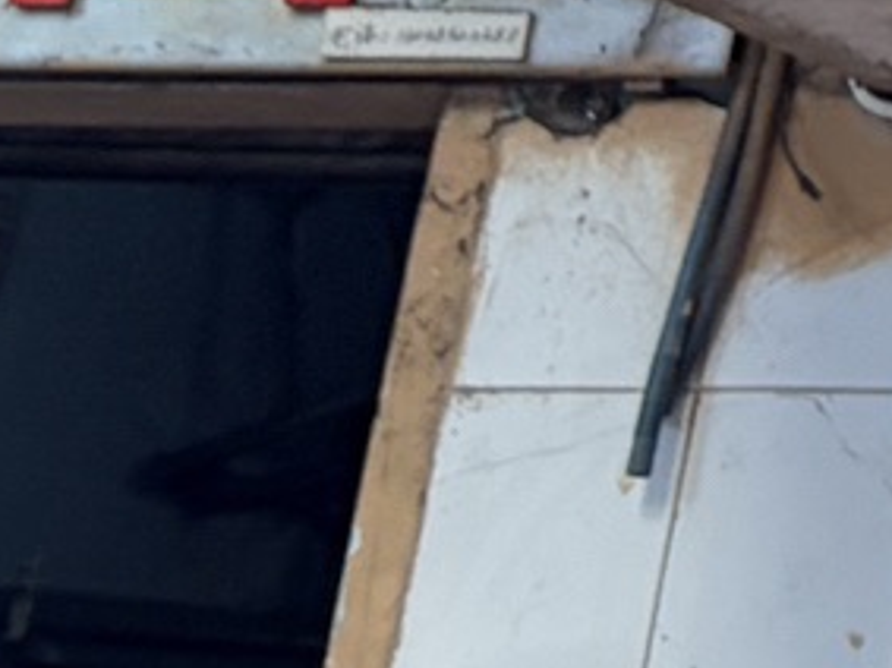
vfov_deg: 7.0
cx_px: 2663
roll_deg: -0.1
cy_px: -1503
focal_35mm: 184
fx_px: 4739
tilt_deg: +28.2
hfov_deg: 8.8
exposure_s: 1/122
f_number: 1.6
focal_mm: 5.96
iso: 64
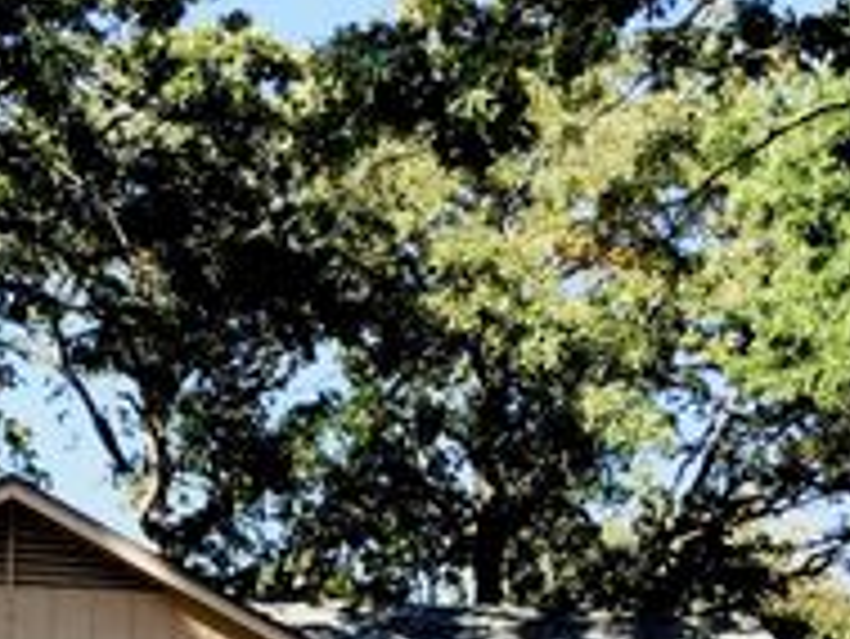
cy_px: 803
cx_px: 216
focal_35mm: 82
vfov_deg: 17.1
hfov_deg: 23.6
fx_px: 2015
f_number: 2.4
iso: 25
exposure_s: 1/590
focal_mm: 3.3
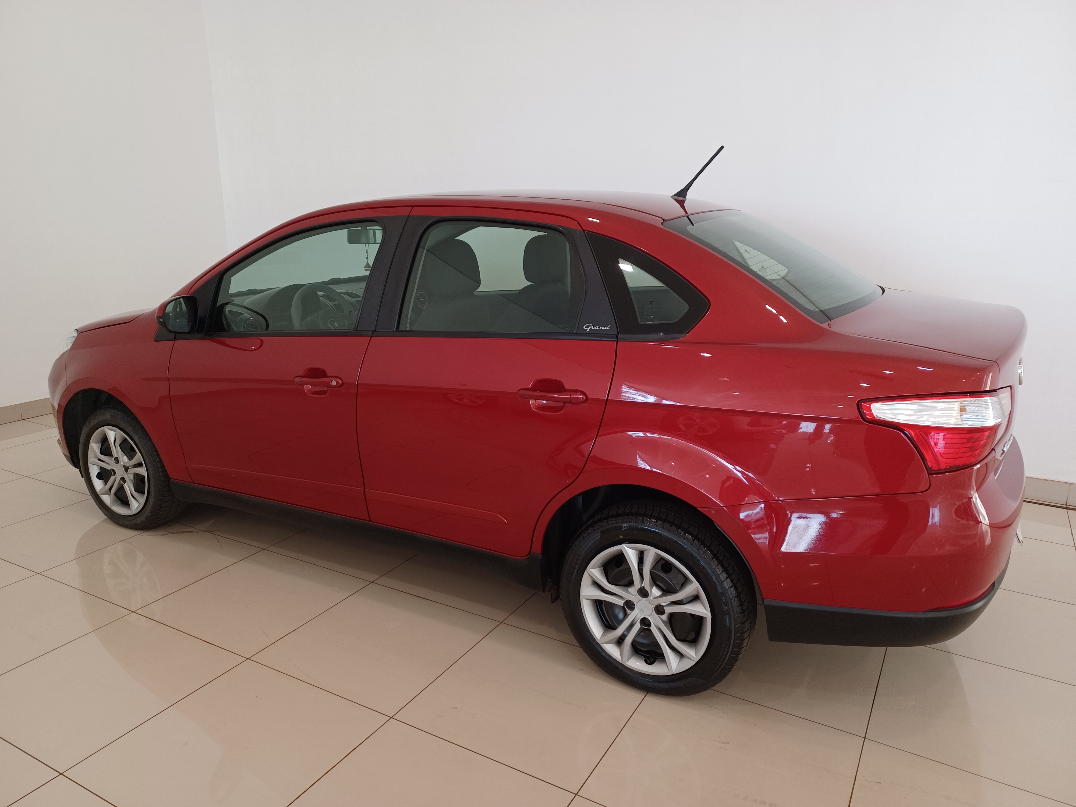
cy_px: 404
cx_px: 538
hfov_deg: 69.4
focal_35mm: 25
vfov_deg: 54.9
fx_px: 777
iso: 160
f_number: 1.8
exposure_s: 1/60
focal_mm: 4.6
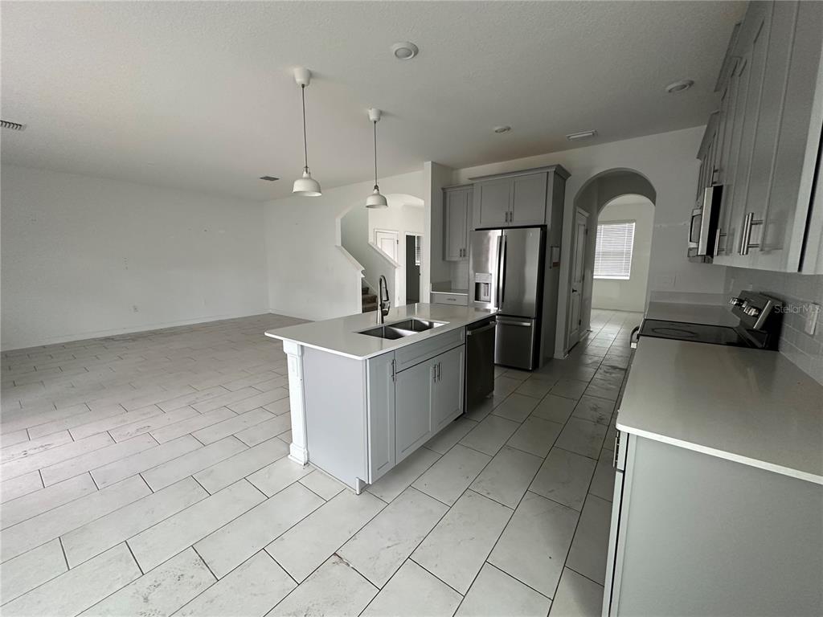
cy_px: 308
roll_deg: +1.0
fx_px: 333
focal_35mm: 14
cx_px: 412
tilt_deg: -7.8
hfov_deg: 102.1
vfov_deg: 85.7
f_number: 2.2
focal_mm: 2.22
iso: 320
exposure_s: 1/95
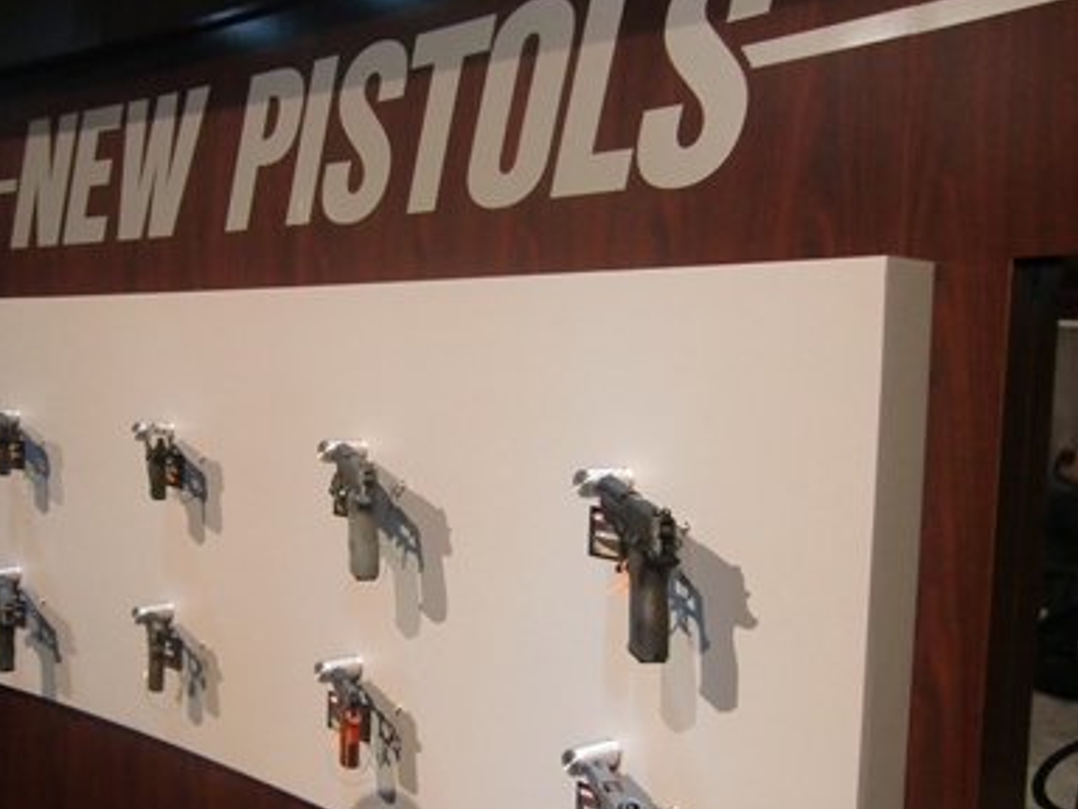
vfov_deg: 40.7
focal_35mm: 35
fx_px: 1090
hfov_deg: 52.2
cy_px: 444
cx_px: 427
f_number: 3.2
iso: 320
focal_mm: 4.3
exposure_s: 1/60
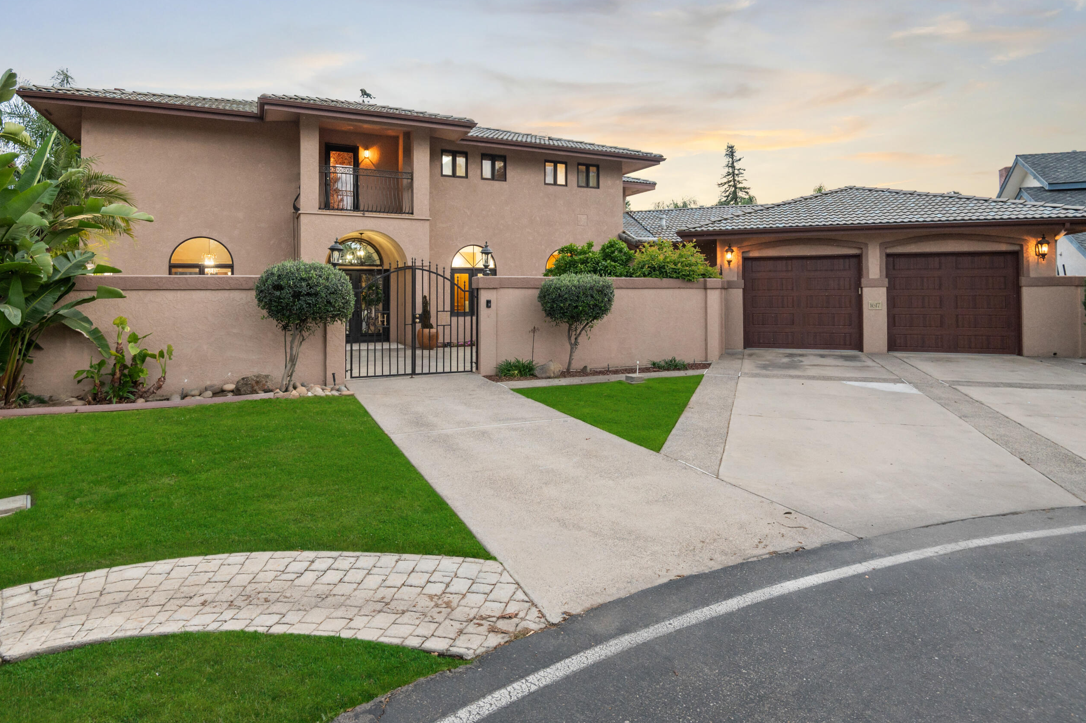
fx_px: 573
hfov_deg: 86.9
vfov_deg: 64.3
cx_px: 529
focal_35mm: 19
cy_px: 320
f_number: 4
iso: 800
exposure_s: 1/125
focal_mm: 16
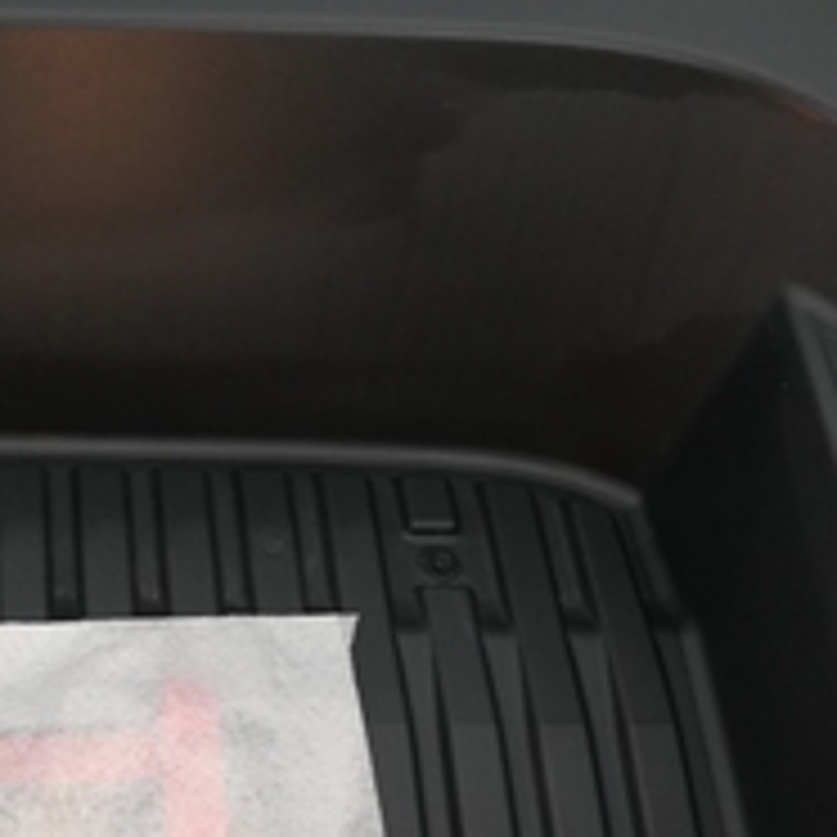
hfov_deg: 21.7
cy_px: 554
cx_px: -58
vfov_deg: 22.7
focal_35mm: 76
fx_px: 2079
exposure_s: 1/60
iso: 2500
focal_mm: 26
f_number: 4
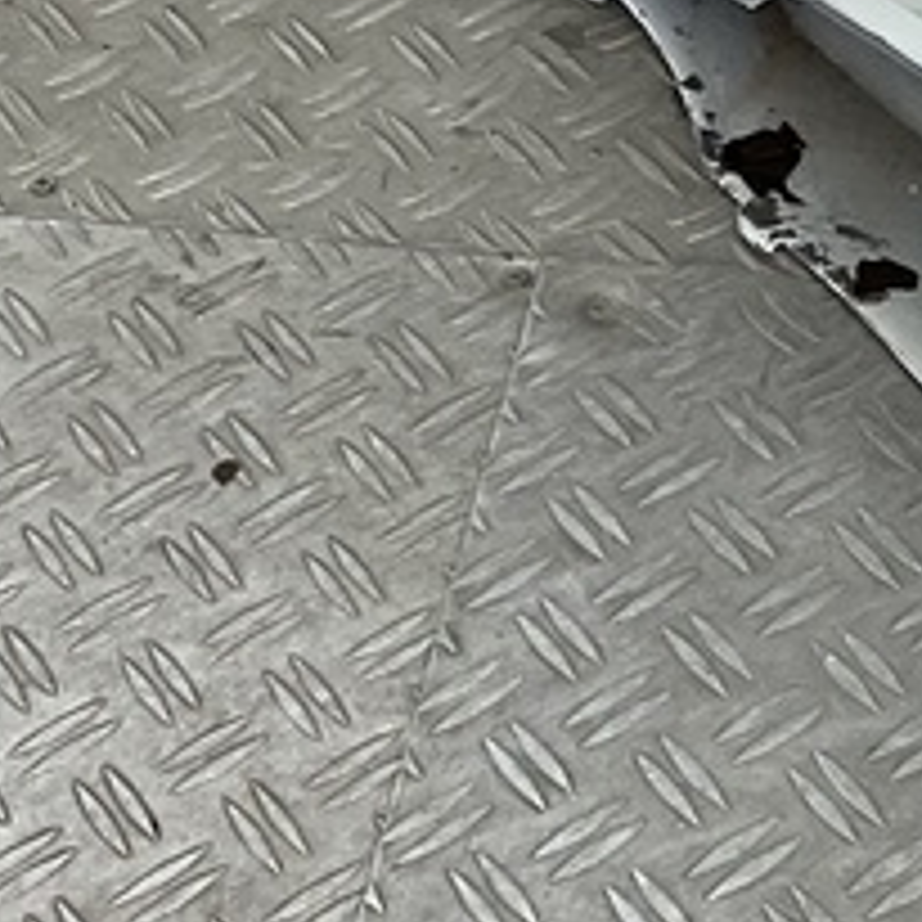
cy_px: -27
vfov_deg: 13.6
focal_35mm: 126
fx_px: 3797
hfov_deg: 13.8
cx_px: 562
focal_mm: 3
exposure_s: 1/147
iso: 16
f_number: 1.8
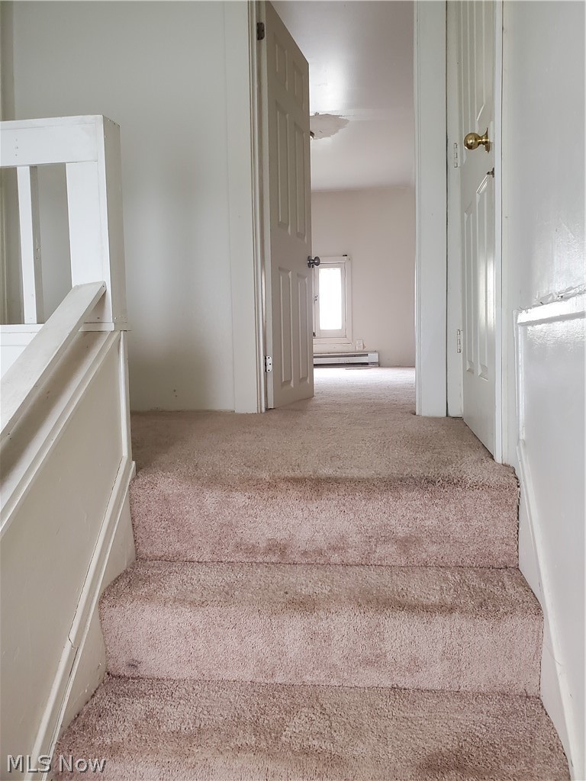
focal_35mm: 26
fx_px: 587
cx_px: 293
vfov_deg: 67.3
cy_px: 390
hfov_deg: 53.1
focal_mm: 4.3
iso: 400
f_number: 2.4
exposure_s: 1/50
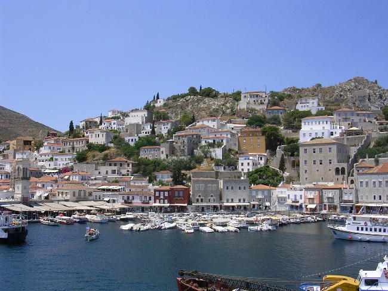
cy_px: 146
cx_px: 194
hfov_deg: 49.0
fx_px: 426
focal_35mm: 38
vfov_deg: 37.7
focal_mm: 5.8
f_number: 5.6
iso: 50
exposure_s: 1/422
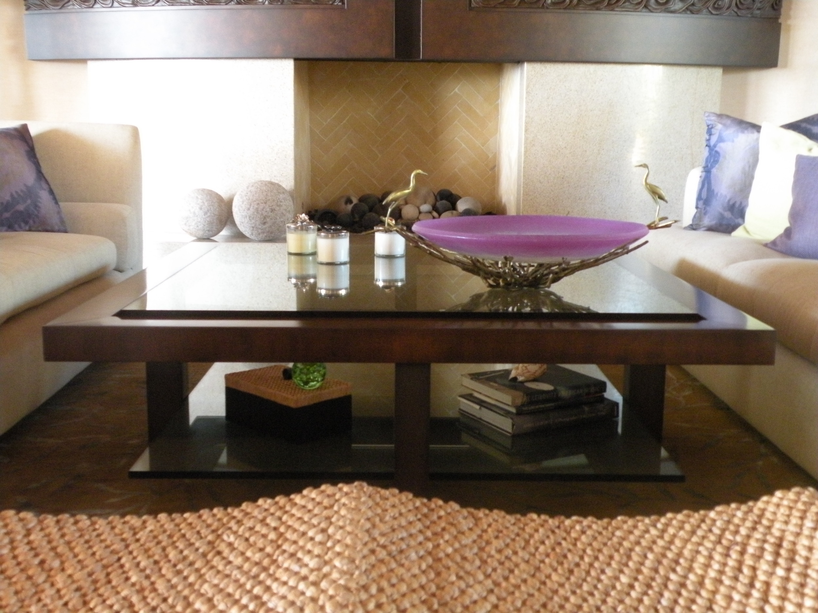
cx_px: 409
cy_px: 306
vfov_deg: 34.3
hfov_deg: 44.8
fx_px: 992
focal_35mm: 42
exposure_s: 1/16
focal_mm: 7.4
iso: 400
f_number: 3.2
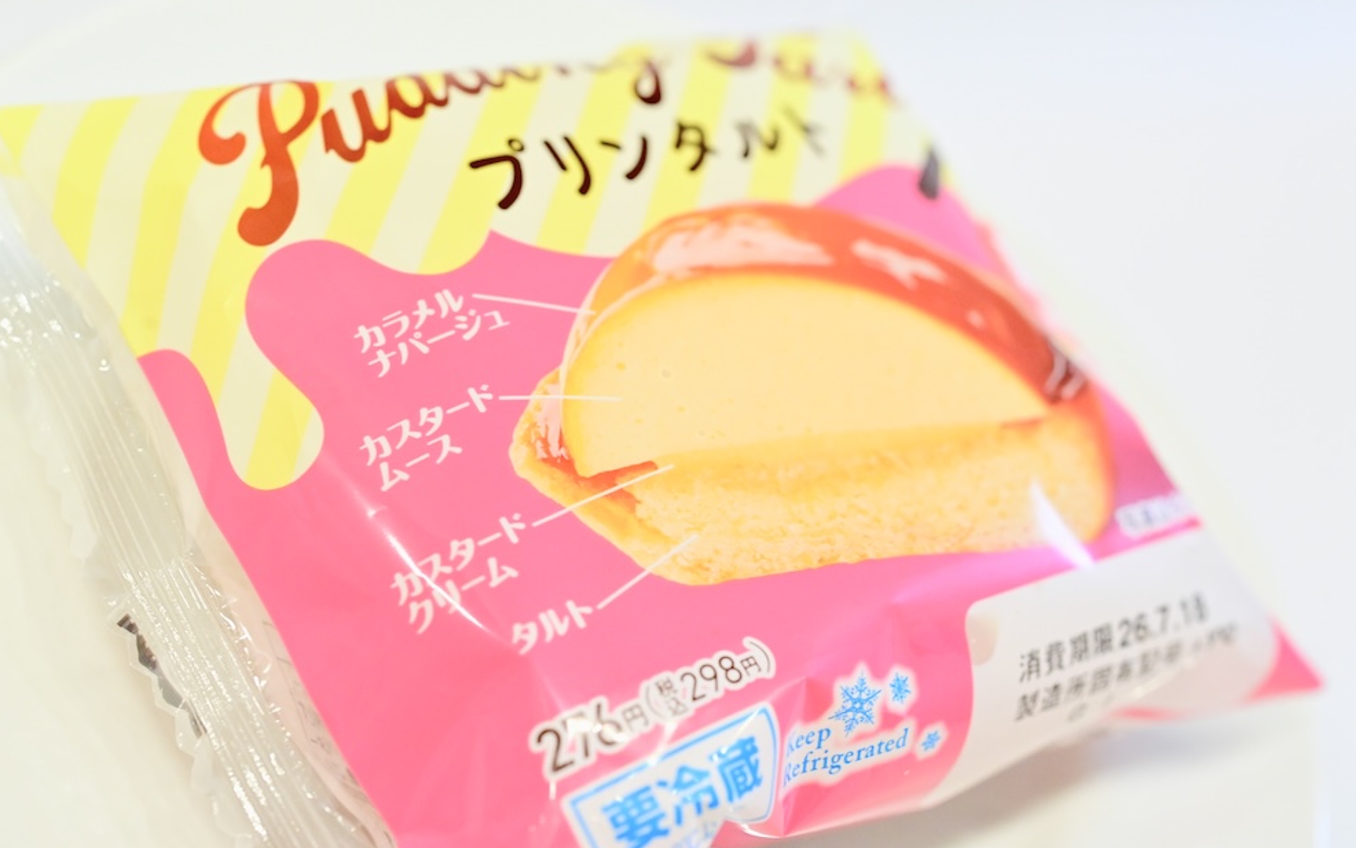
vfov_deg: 21.0
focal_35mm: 62
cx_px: 674
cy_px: 431
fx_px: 2292
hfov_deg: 33.0
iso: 6400
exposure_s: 1/160
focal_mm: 60
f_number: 5.6
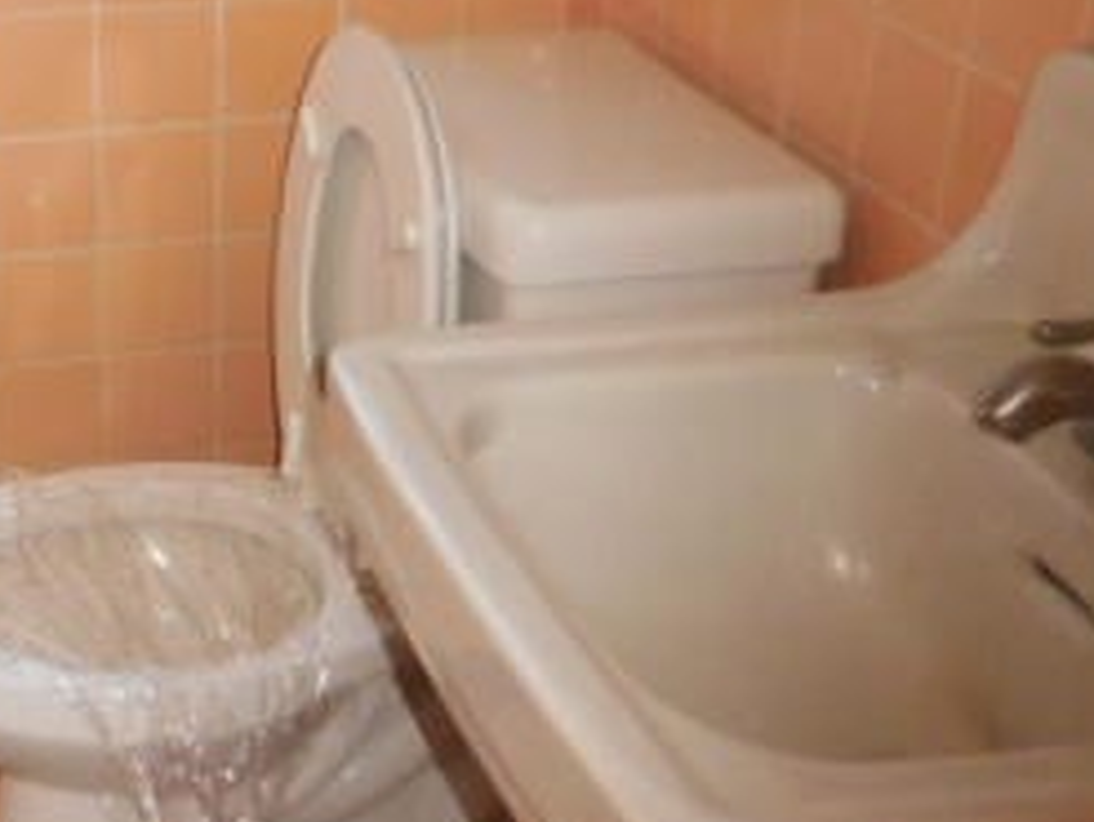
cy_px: 533
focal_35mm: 65
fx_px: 2056
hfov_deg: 28.5
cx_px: 89
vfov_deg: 22.6
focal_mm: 4.5
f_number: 3.3
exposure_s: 1/25
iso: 640
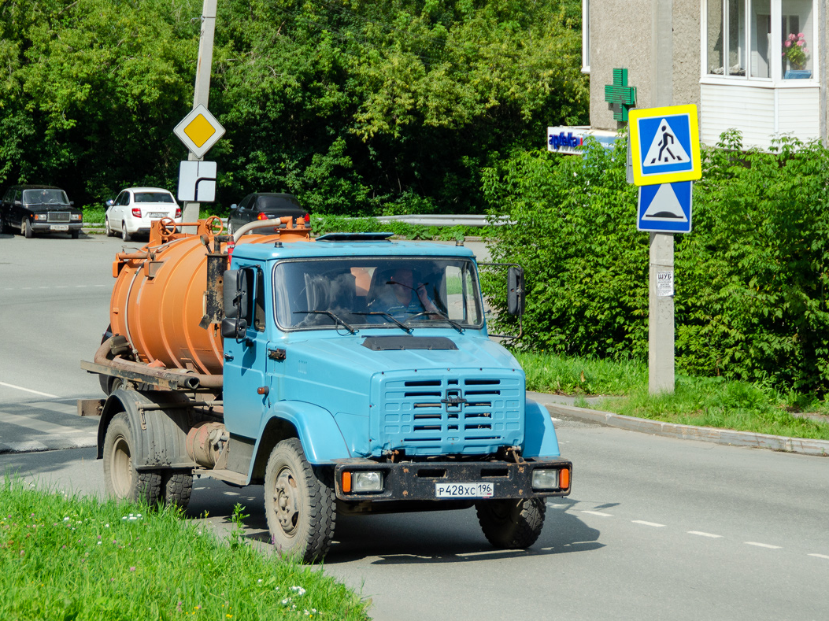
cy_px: 312
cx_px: 374
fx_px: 3064
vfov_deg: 11.6
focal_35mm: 128
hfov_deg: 15.4
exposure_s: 1/1000
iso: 200
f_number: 6.3
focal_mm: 78
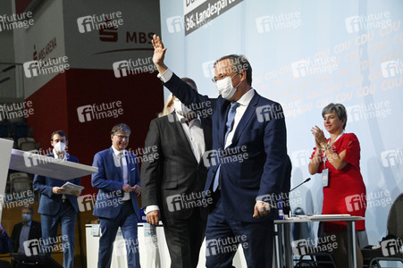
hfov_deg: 32.4
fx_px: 694
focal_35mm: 62
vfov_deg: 21.9
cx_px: 202
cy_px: 134
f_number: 5.6
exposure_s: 1/800
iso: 6400
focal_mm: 62
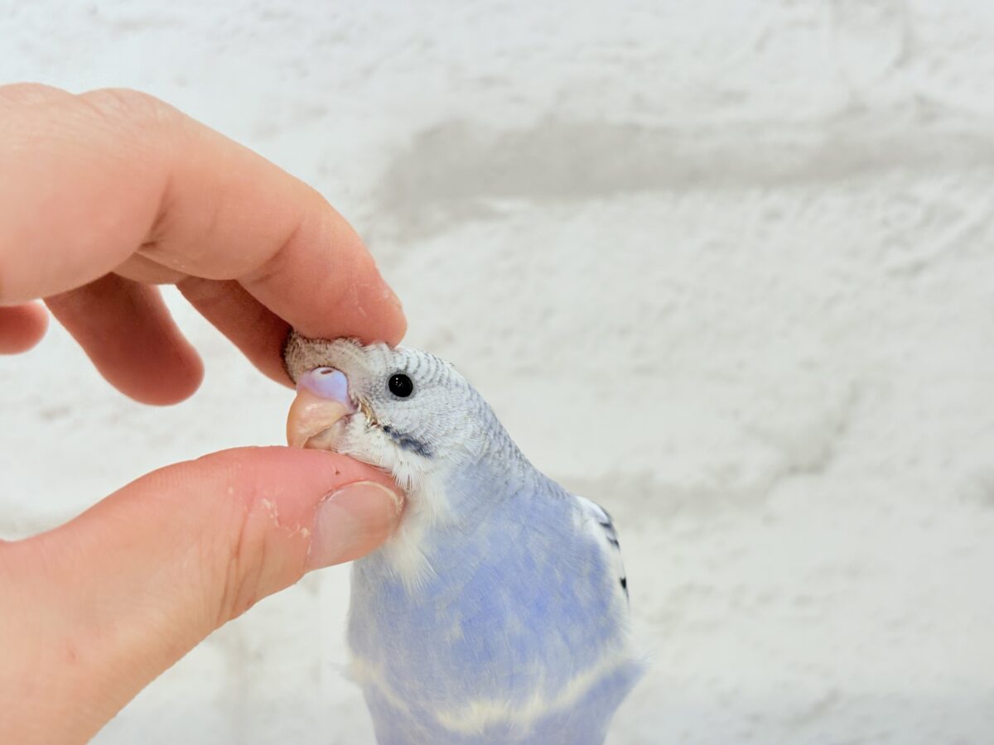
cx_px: 497
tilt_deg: -3.6
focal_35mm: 52
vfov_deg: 28.0
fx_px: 1493
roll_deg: +2.7
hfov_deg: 36.8
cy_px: 372
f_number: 1.6
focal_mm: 5.96
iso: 80
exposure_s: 1/100
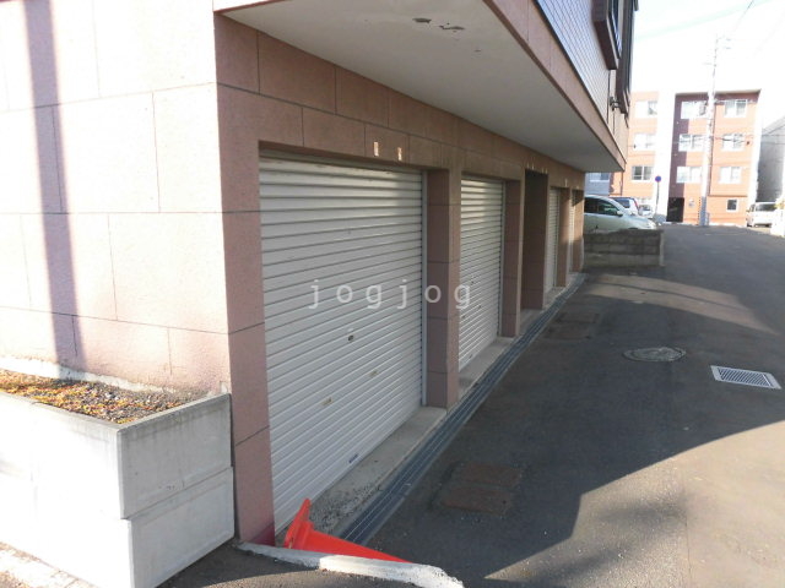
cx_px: 392
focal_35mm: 24
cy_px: 294
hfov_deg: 71.6
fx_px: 544
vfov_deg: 56.8
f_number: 3.1
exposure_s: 1/500
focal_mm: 4.3
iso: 160
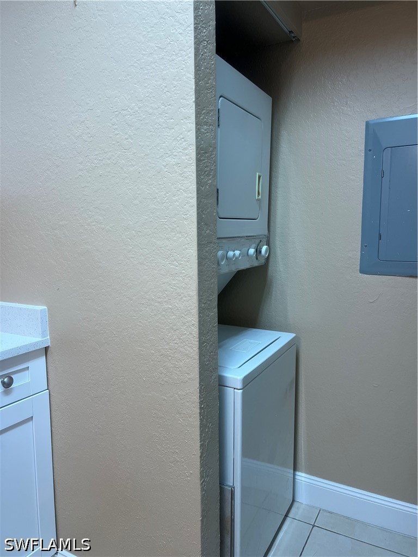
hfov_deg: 53.1
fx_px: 419
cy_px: 278
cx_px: 209
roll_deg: +0.4
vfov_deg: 67.3
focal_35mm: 26
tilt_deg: -5.7
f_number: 1.5
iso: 125
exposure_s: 1/120
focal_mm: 5.7
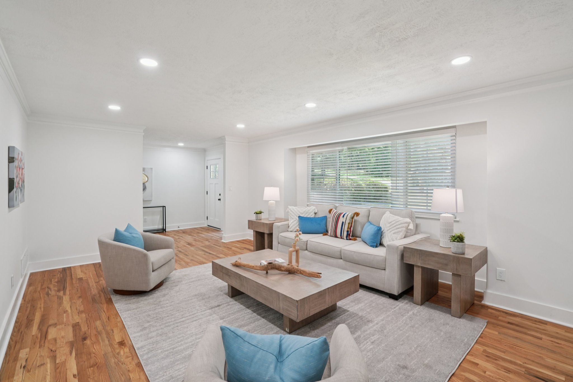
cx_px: 286
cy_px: 191
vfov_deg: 73.7
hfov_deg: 96.7
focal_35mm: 16
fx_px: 255
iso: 400
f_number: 8
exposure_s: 1/13
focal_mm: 16
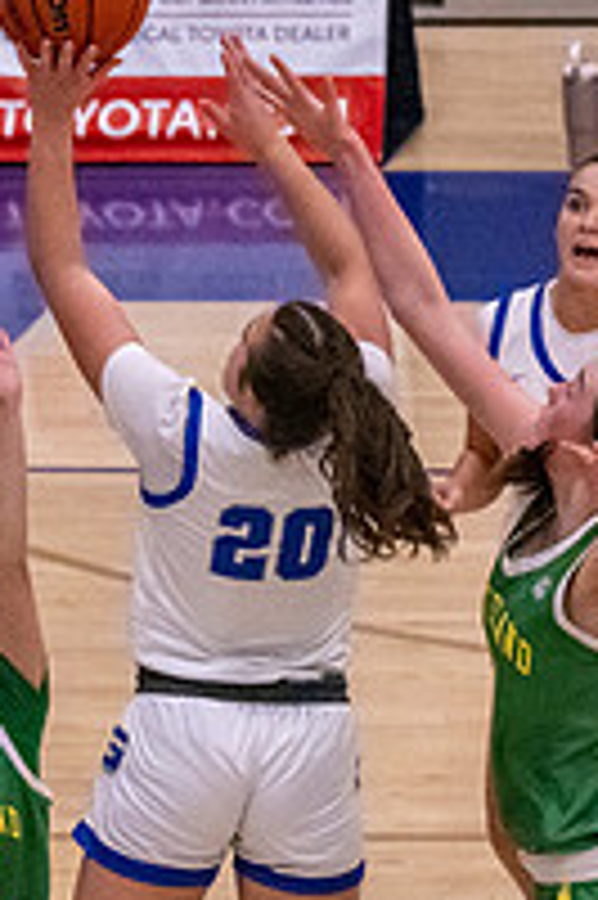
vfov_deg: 4.7
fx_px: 10957
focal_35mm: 439
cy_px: 576
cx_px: 261
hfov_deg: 3.1
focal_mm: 130
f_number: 6.3
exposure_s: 1/1000
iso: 14400
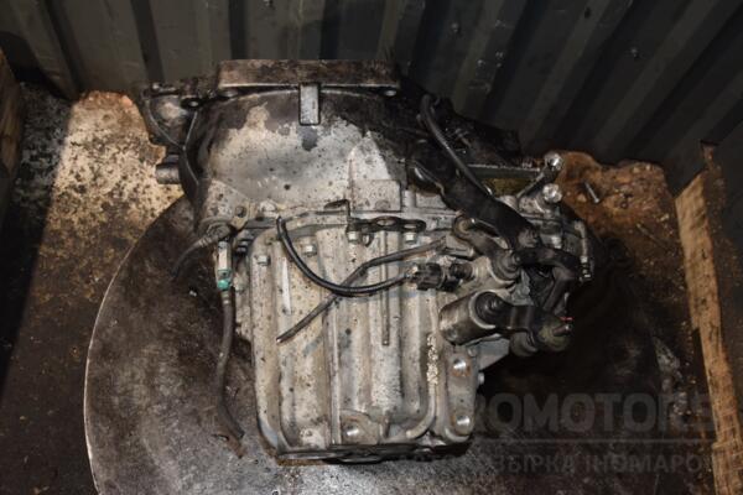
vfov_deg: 31.9
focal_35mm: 42
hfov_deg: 46.4
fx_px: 867
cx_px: 372
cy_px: 248
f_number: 5
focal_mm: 28
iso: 800
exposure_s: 1/60
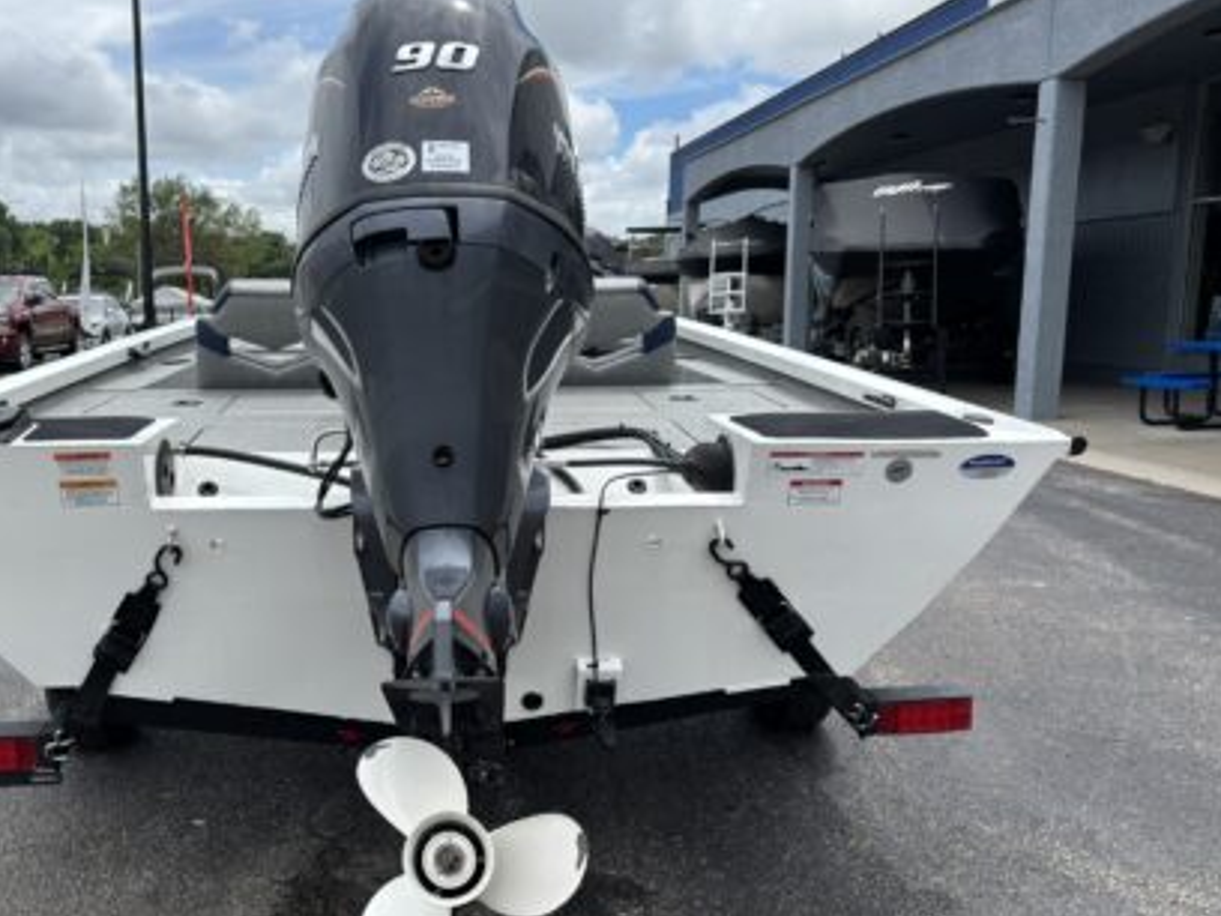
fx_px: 1199
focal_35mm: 34
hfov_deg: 53.3
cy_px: 491
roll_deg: -0.3
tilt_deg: -8.7
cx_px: 450
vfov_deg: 41.8
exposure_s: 1/3106
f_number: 1.6
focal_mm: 5.96
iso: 50
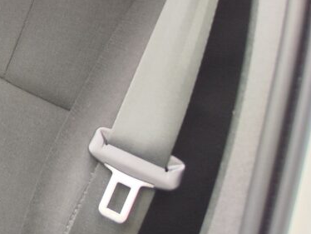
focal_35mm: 86
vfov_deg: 16.6
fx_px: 773
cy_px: -32
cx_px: -247
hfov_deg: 18.1
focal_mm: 7.01
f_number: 1.69
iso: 365
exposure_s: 1/88.9
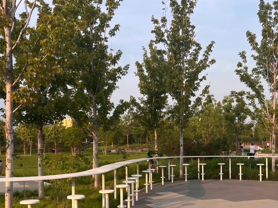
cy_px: 148
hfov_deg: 44.7
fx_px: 337
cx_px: 123
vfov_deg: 33.9
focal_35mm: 42
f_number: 1.5
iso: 50
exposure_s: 1/1377
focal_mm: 5.7
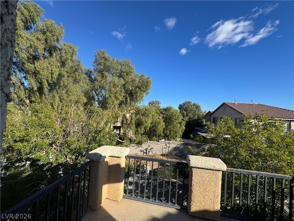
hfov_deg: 102.1
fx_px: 119
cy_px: 110
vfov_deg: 85.7
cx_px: 147
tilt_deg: +1.9
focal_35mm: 14
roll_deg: -3.5
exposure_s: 1/1506
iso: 40
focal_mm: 2.22
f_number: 2.2
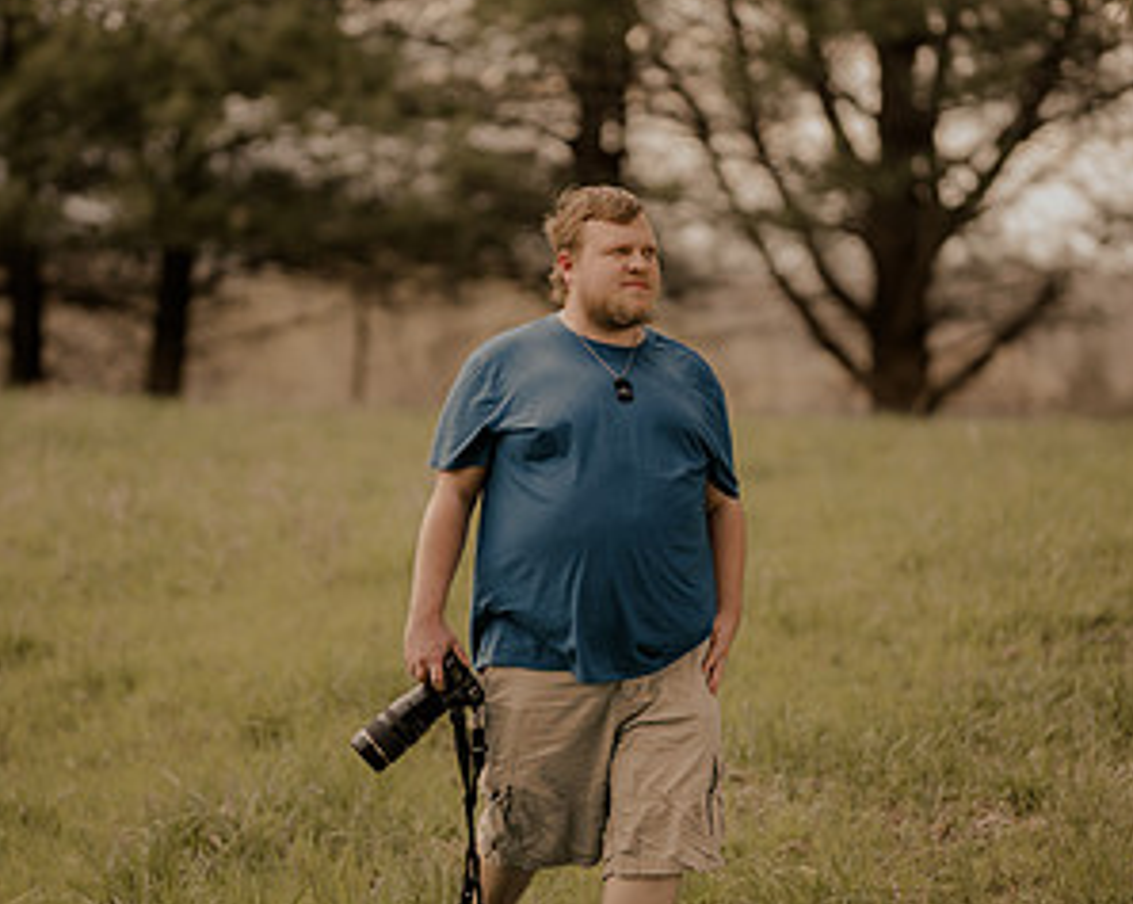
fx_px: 4053
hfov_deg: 15.9
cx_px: 568
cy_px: 523
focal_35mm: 121
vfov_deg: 12.7
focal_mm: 85
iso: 125
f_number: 1.4
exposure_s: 1/1250
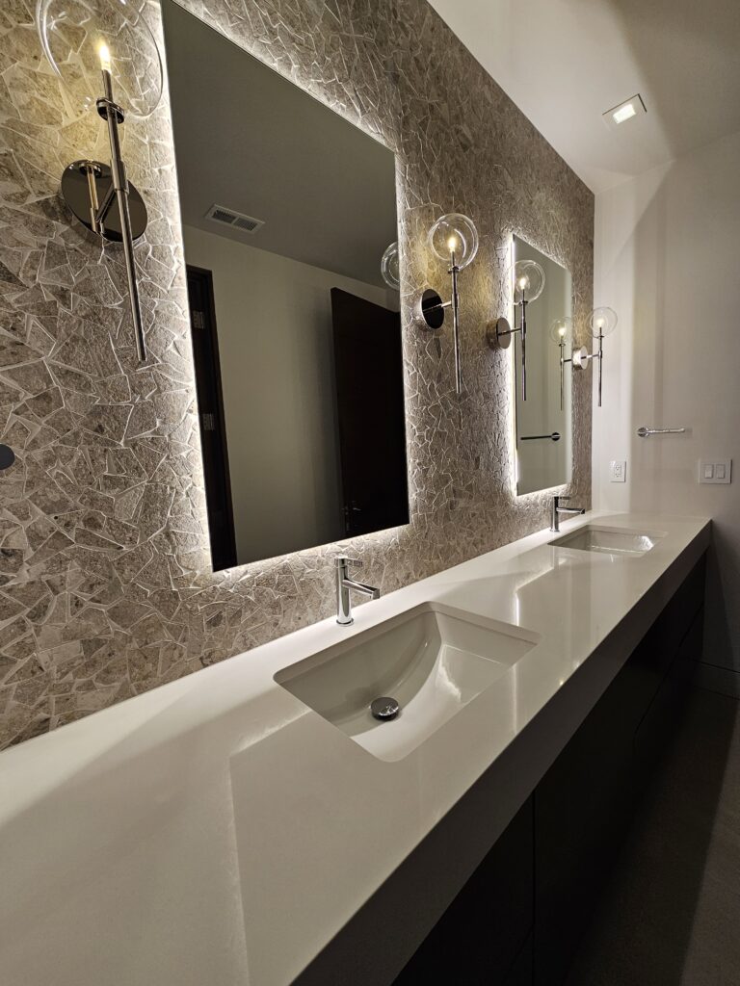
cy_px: 493
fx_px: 371
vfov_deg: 106.2
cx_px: 370
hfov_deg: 89.9
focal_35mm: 13
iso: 50
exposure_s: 1/120
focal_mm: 2.2
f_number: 2.2
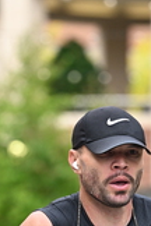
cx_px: 62
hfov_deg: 3.5
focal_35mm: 390
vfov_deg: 5.3
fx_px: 2454
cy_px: 232
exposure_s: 1/2000
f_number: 2.8
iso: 1000
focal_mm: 115
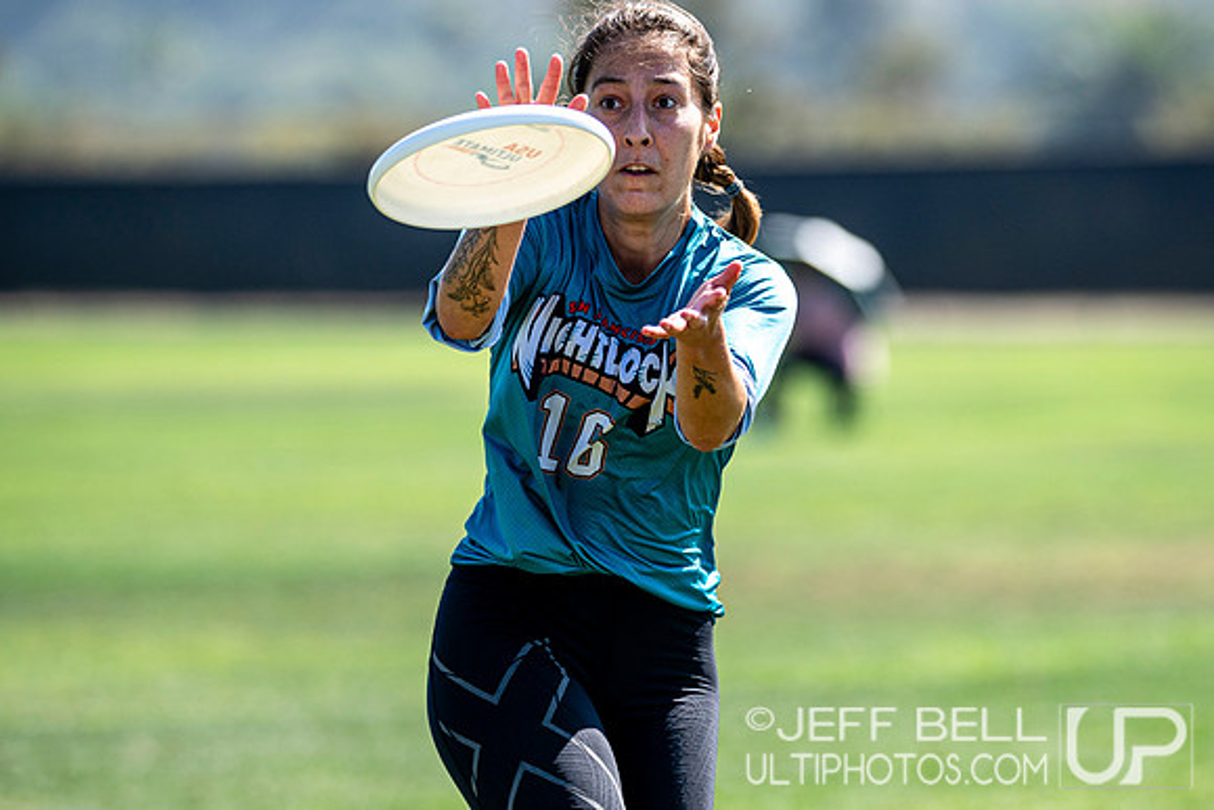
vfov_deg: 4.4
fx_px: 10553
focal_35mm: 313
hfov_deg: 6.6
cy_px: 575
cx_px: 750
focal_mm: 210
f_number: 3.2
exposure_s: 1/2500
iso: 280
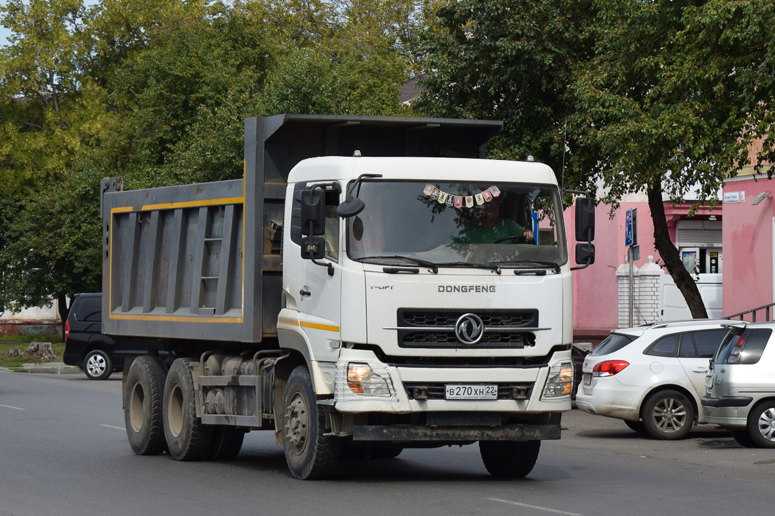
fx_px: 1550
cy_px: 258
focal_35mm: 72
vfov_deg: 18.9
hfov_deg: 28.1
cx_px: 388
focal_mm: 48
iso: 200
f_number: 5.6
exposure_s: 1/1000
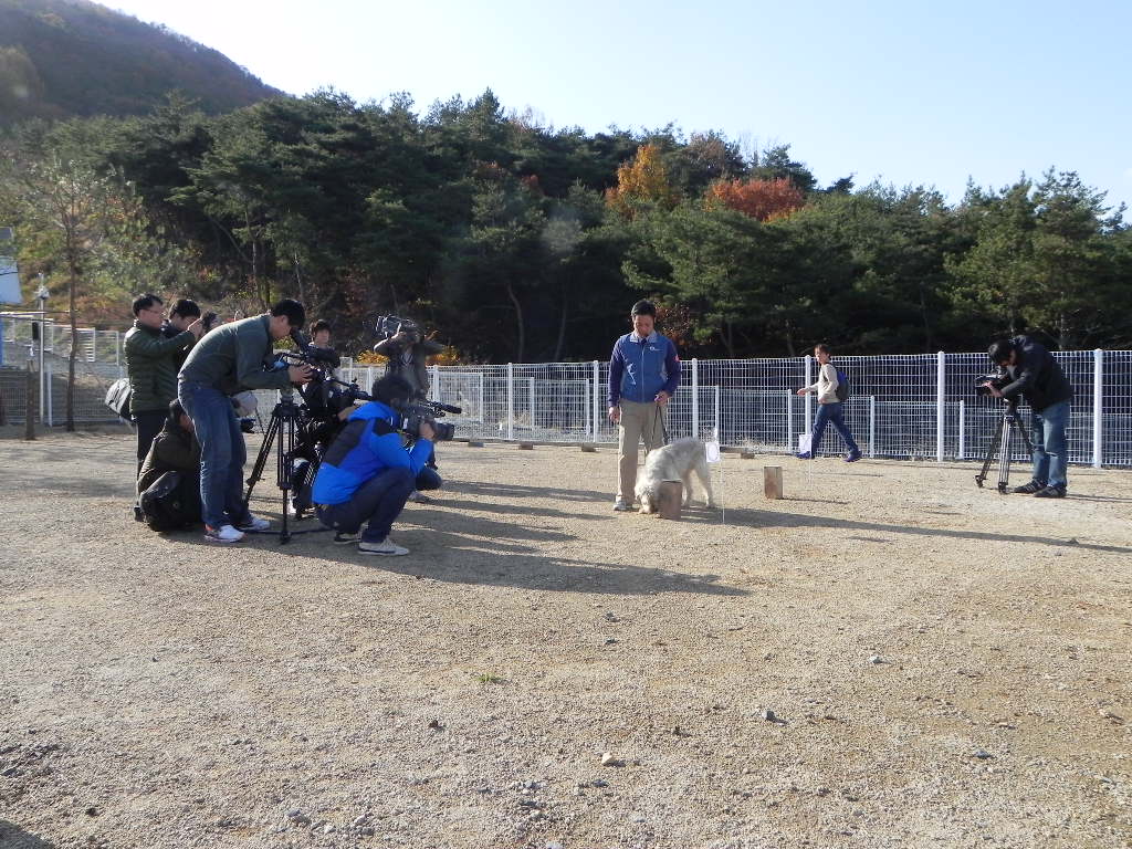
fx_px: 948
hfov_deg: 61.7
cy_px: 424
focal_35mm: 29
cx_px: 566
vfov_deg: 48.2
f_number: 6.3
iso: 200
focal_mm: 5.2
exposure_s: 1/332
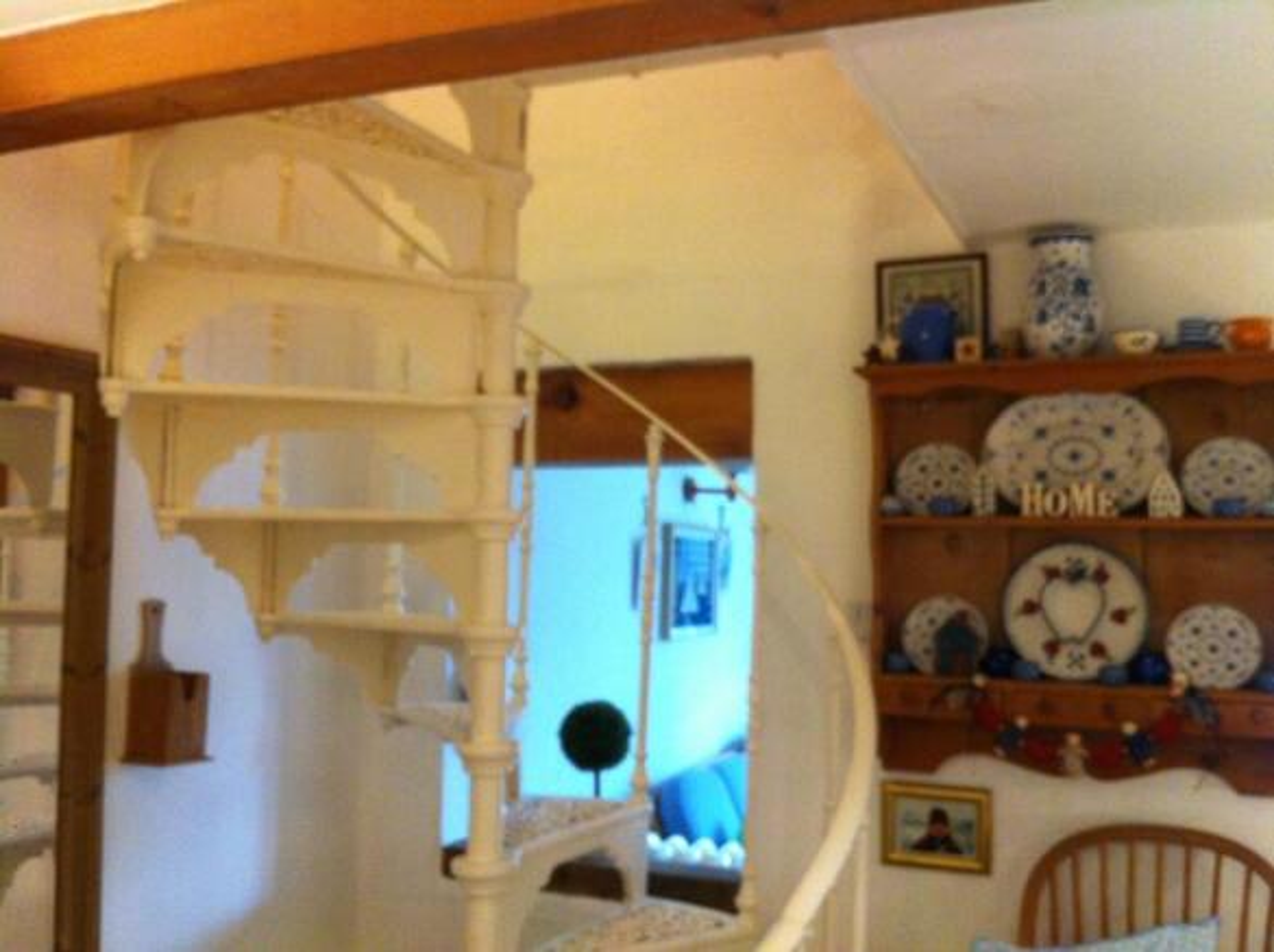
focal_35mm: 35
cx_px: 637
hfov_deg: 52.7
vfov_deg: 40.6
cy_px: 476
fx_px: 1286
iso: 250
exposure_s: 1/17
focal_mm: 3.85
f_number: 2.8
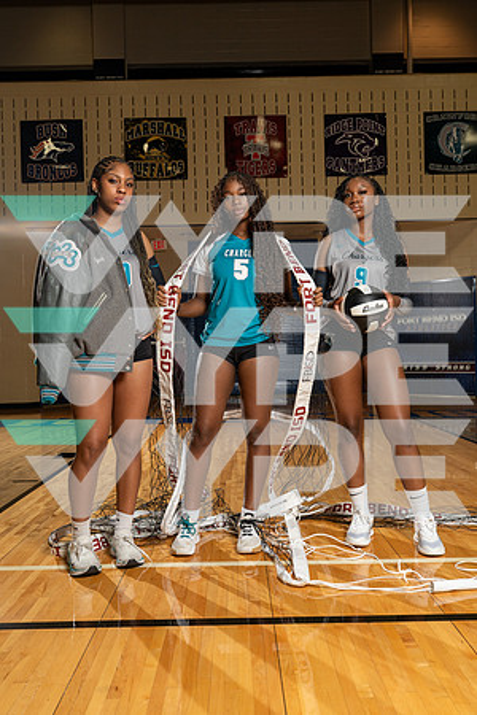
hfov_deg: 42.3
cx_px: 238
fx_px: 616
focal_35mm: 31
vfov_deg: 60.3
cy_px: 358
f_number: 5.6
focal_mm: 31
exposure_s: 1/250
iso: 500
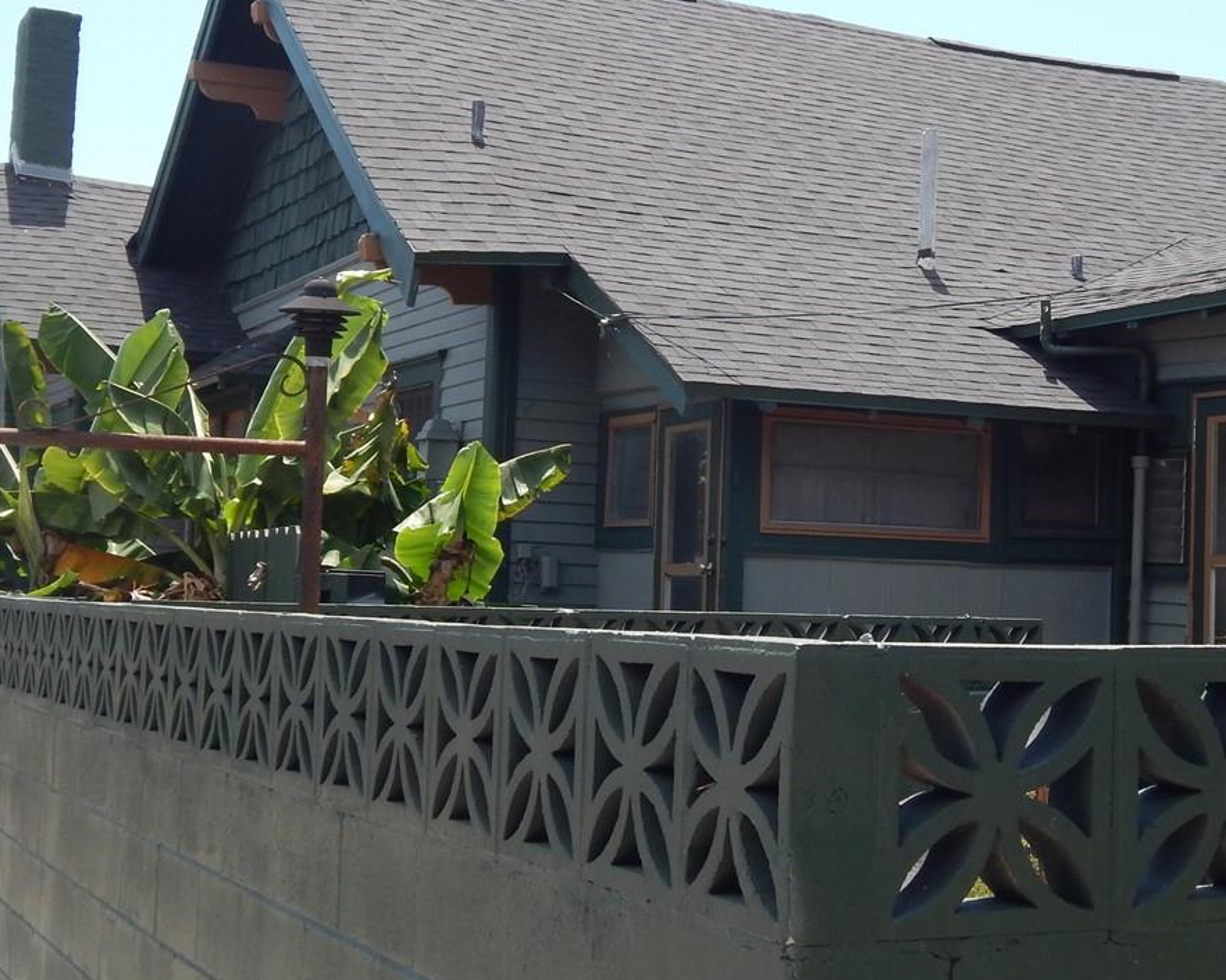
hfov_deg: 30.1
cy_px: 495
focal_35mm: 62
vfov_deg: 24.6
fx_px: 2249
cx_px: 872
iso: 125
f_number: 3.3
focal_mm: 6.1
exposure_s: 1/800
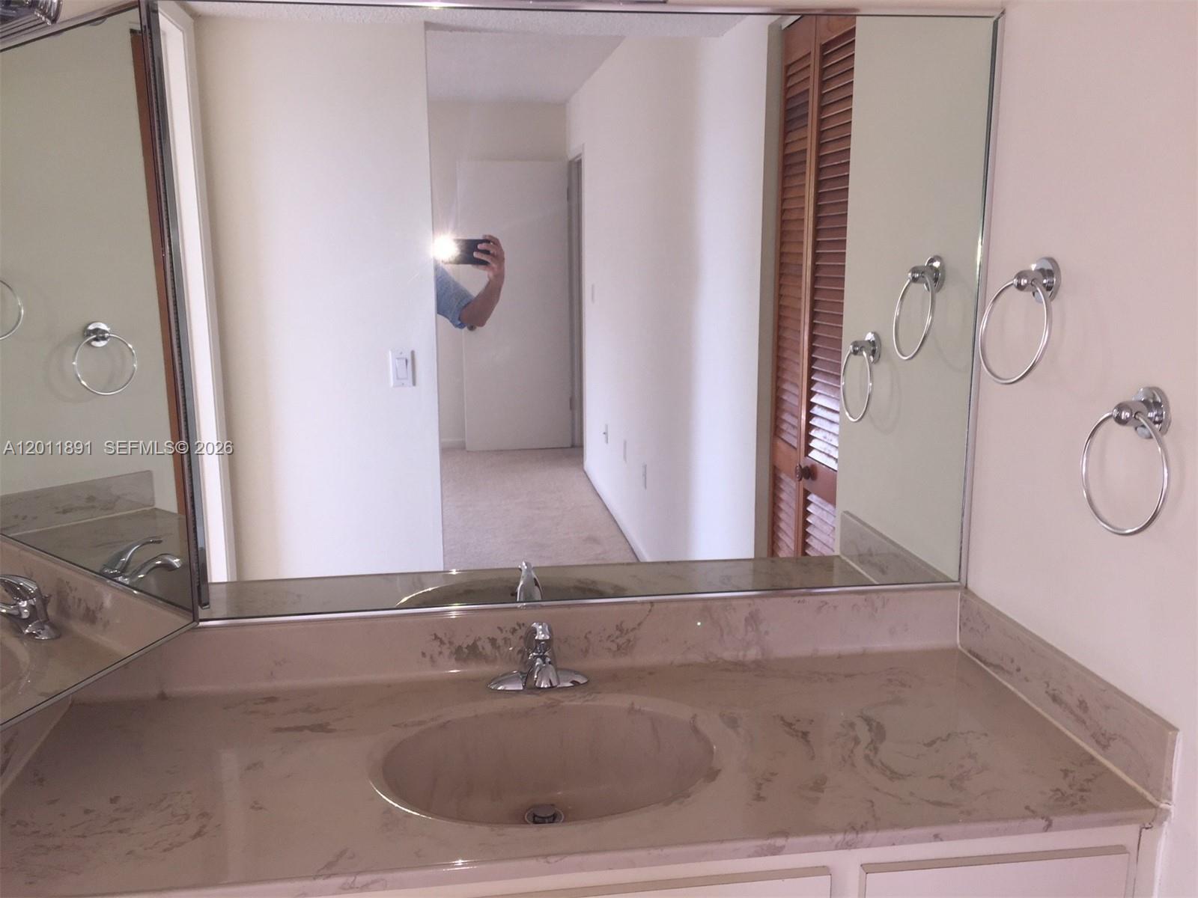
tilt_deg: -10.8
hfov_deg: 61.7
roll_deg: +0.2
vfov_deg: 48.2
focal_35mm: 29
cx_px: 599
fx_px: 1004
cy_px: 449
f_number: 2.2
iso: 32
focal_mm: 4.15
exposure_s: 1/38
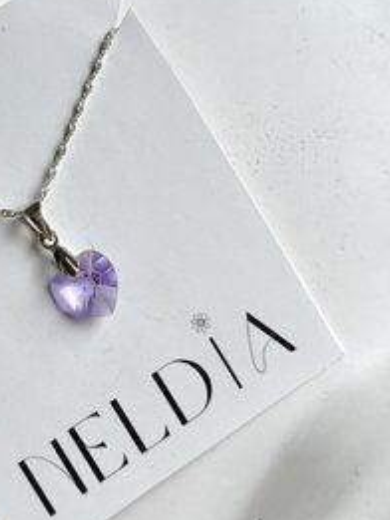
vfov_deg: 36.1
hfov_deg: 26.5
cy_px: 248
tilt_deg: -76.3
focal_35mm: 53
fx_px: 796
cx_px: 26
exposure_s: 1/810
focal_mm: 5.1
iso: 50
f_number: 1.6
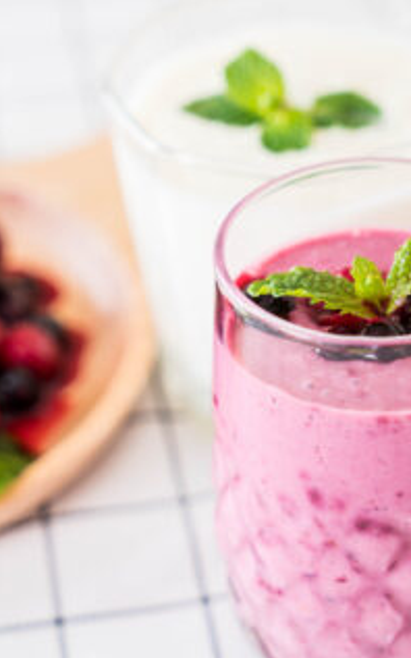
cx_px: 195
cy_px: 328
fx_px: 1936
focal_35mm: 108
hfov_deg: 12.1
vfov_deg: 19.3
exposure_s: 1/100
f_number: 5.6
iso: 100
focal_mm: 70
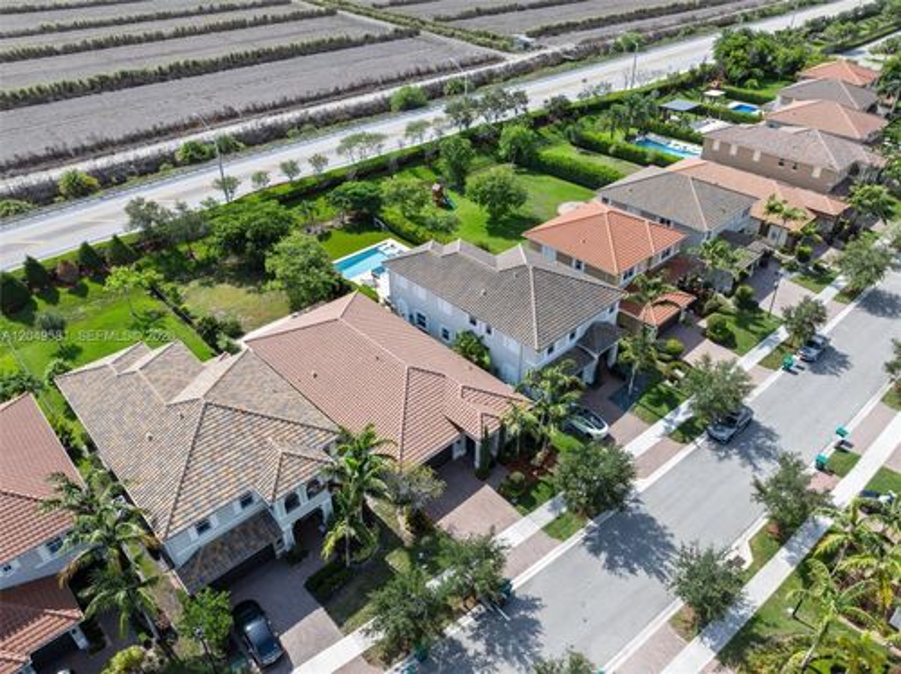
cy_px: 337
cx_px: 450
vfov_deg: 56.7
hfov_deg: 71.6
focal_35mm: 24
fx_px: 624
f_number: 2.8
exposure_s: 1/500
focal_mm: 12.29
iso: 110
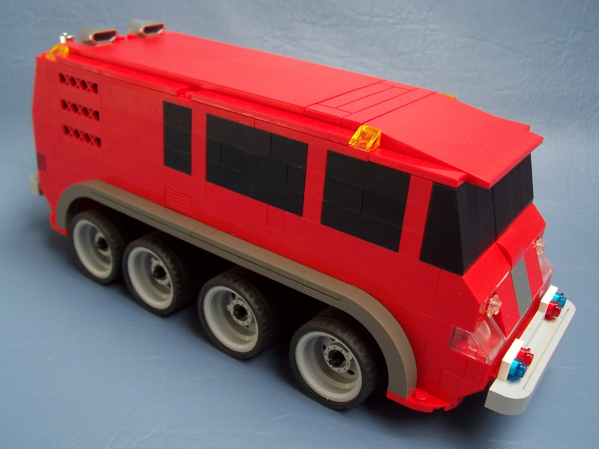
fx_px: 640
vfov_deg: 38.7
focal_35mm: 37
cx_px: 300
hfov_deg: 50.1
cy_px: 224
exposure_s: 1/125
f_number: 2.8
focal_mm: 5.6
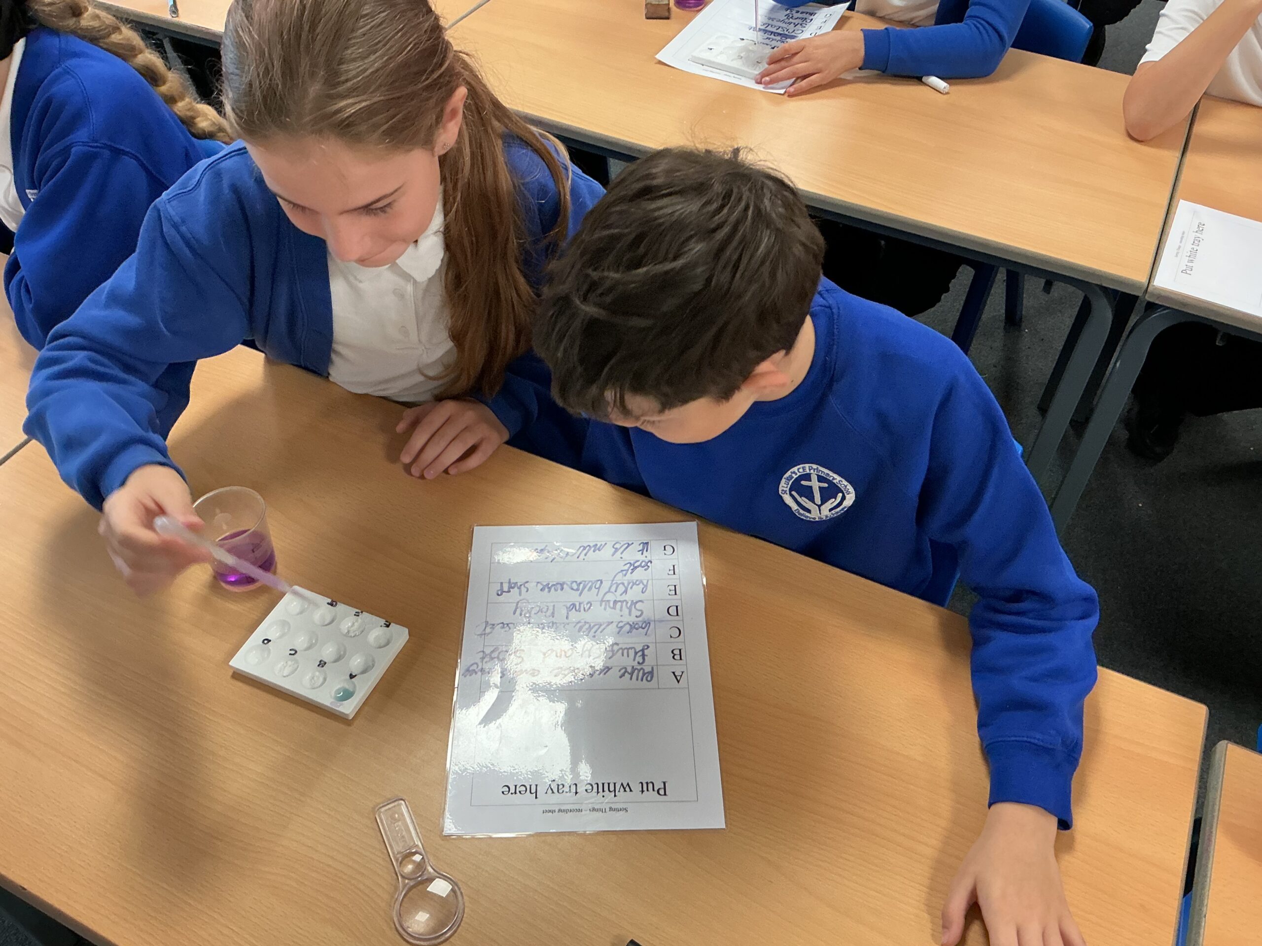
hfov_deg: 61.7
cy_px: 473
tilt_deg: -48.1
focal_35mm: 29
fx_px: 1057
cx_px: 631
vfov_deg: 48.2
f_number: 1.8
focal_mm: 3
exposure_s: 1/60
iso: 125
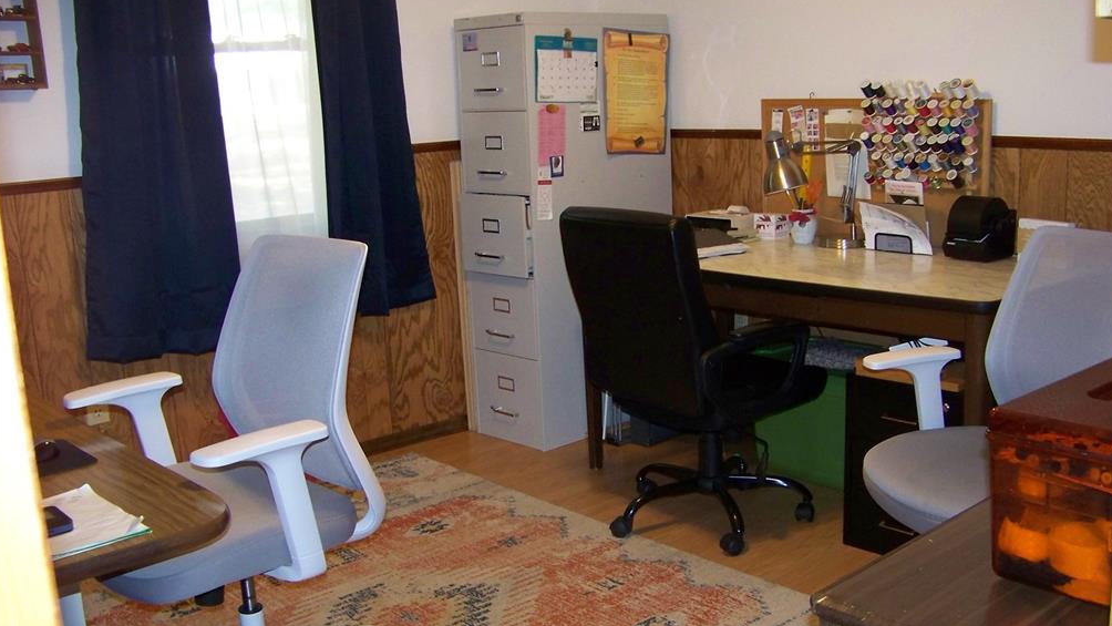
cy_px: 345
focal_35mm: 40
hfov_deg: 50.5
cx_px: 560
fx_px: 1180
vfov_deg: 29.7
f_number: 2.8
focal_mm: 5.85
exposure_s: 1/30
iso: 200
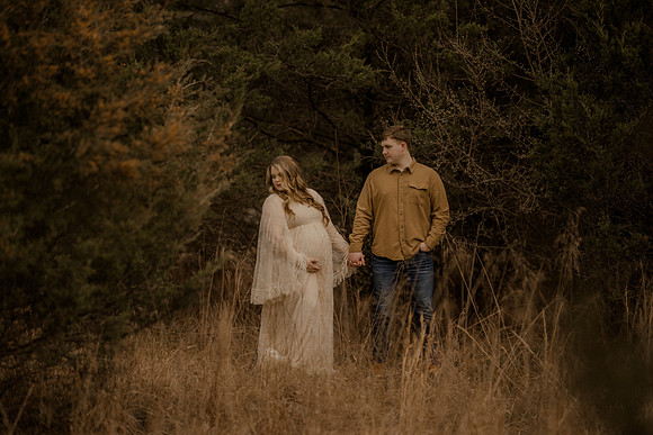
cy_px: 218
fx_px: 1542
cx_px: 326
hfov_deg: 23.9
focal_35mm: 85
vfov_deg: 16.1
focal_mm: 85
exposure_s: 1/1000
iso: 64
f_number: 1.4
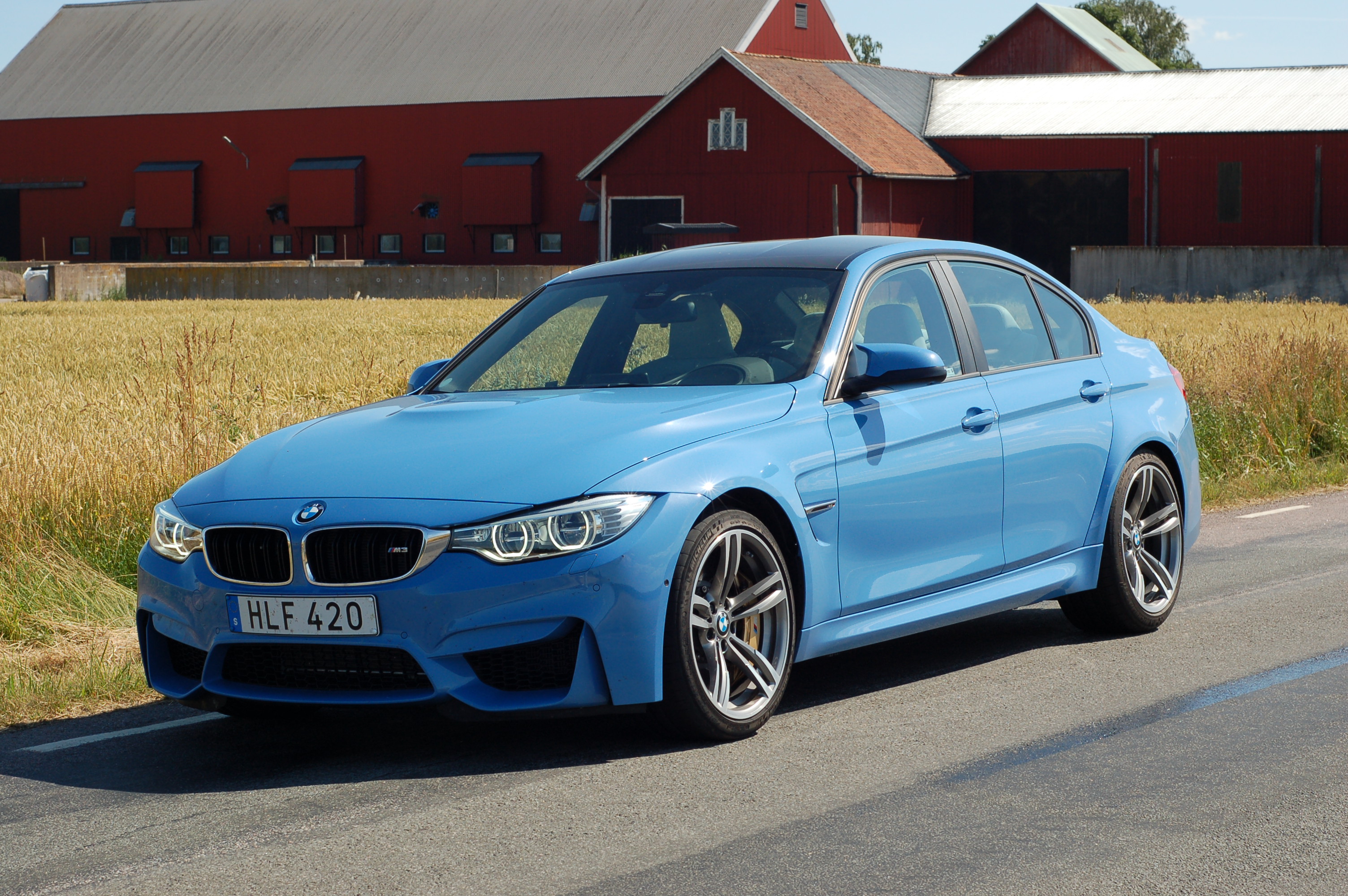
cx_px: 674
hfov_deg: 27.0
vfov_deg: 18.1
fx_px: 2806
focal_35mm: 75
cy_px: 448
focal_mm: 50
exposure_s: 1/320
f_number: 9
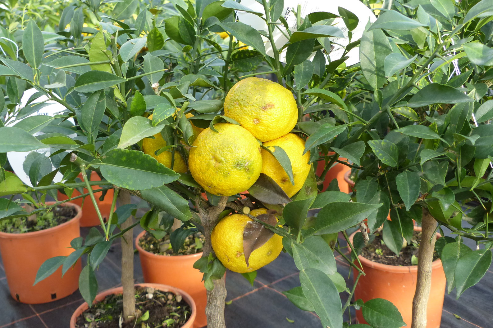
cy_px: 153
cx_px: 248
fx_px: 589
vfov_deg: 31.2
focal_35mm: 43
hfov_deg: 45.4
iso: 250
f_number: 2.8
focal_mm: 7.4
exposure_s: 1/250
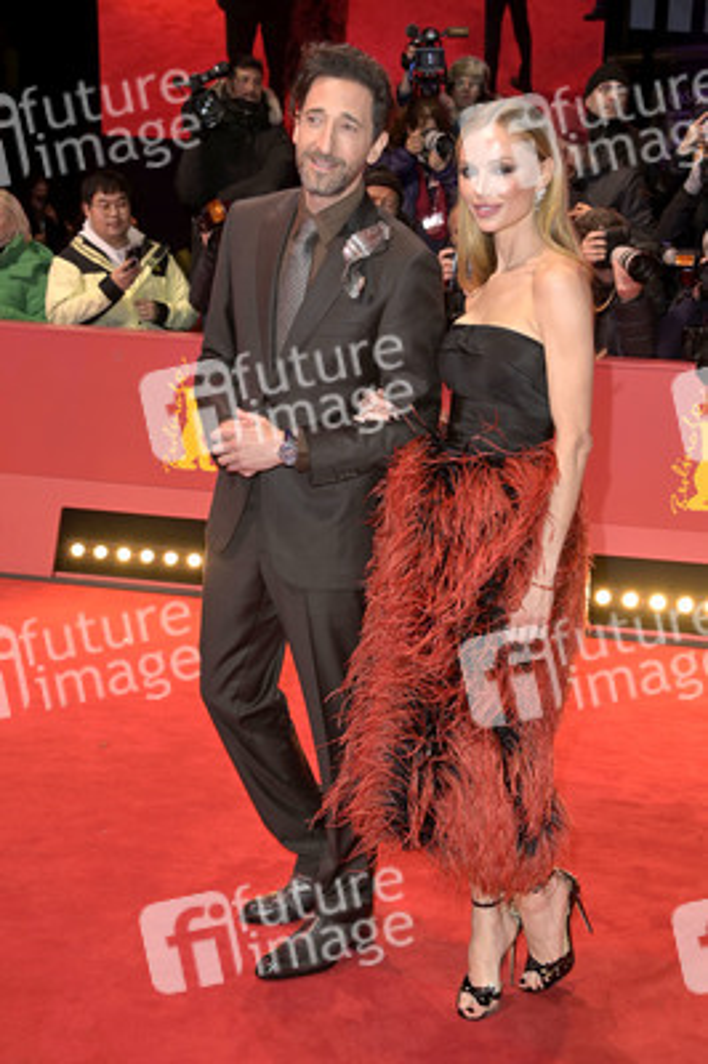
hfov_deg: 26.9
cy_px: 532
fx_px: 1477
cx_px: 354
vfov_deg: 39.6
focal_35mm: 50
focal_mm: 50
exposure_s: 1/160
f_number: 5.6
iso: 1250
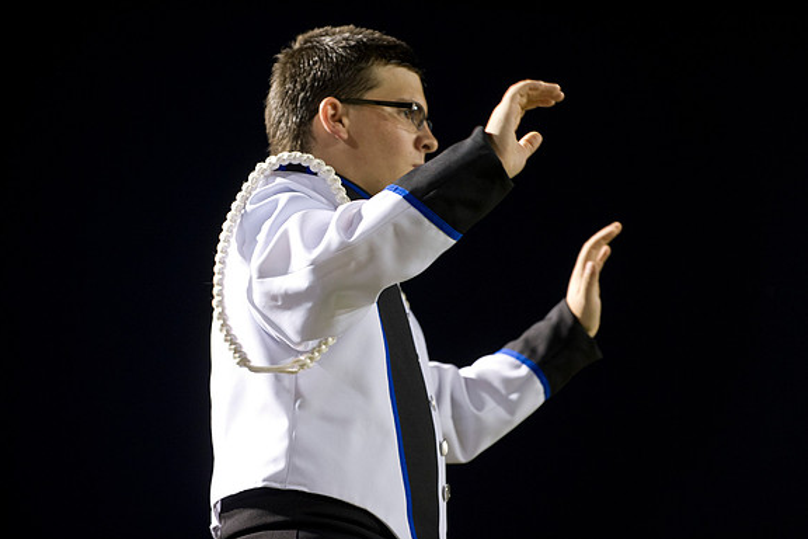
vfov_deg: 8.8
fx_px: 3501
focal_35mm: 156
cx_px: 404
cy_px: 270
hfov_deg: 13.2
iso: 3200
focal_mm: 155
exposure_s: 1/125
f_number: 3.2
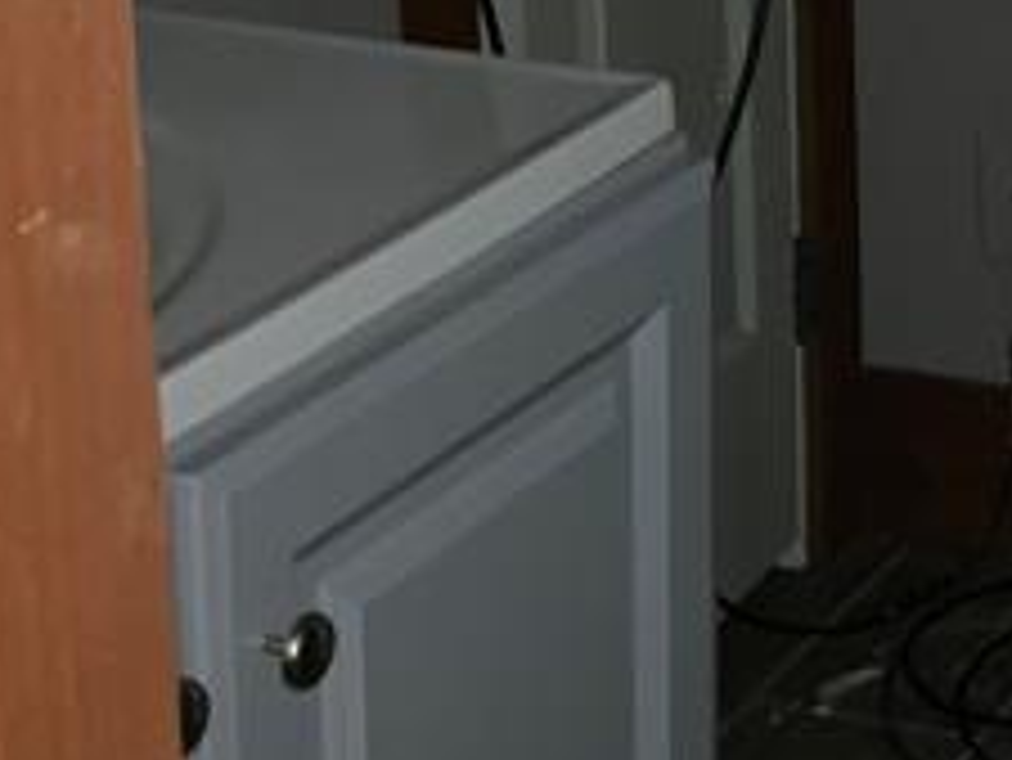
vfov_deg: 11.1
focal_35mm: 132
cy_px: 22
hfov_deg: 14.0
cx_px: 1520
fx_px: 3861
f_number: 1.8
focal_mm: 3
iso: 50
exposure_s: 1/22
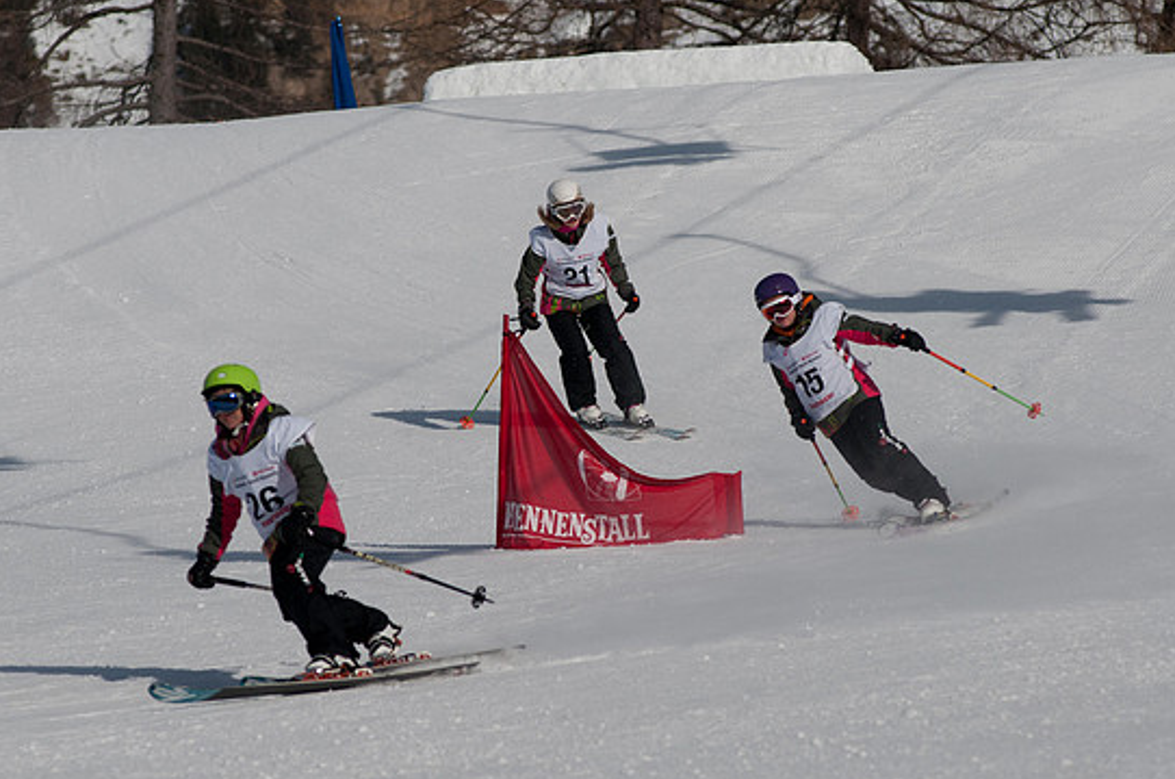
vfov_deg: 5.5
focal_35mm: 249
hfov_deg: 8.3
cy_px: 409
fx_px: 8110
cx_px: 609
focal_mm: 155
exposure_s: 1/2000
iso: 200
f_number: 4.5
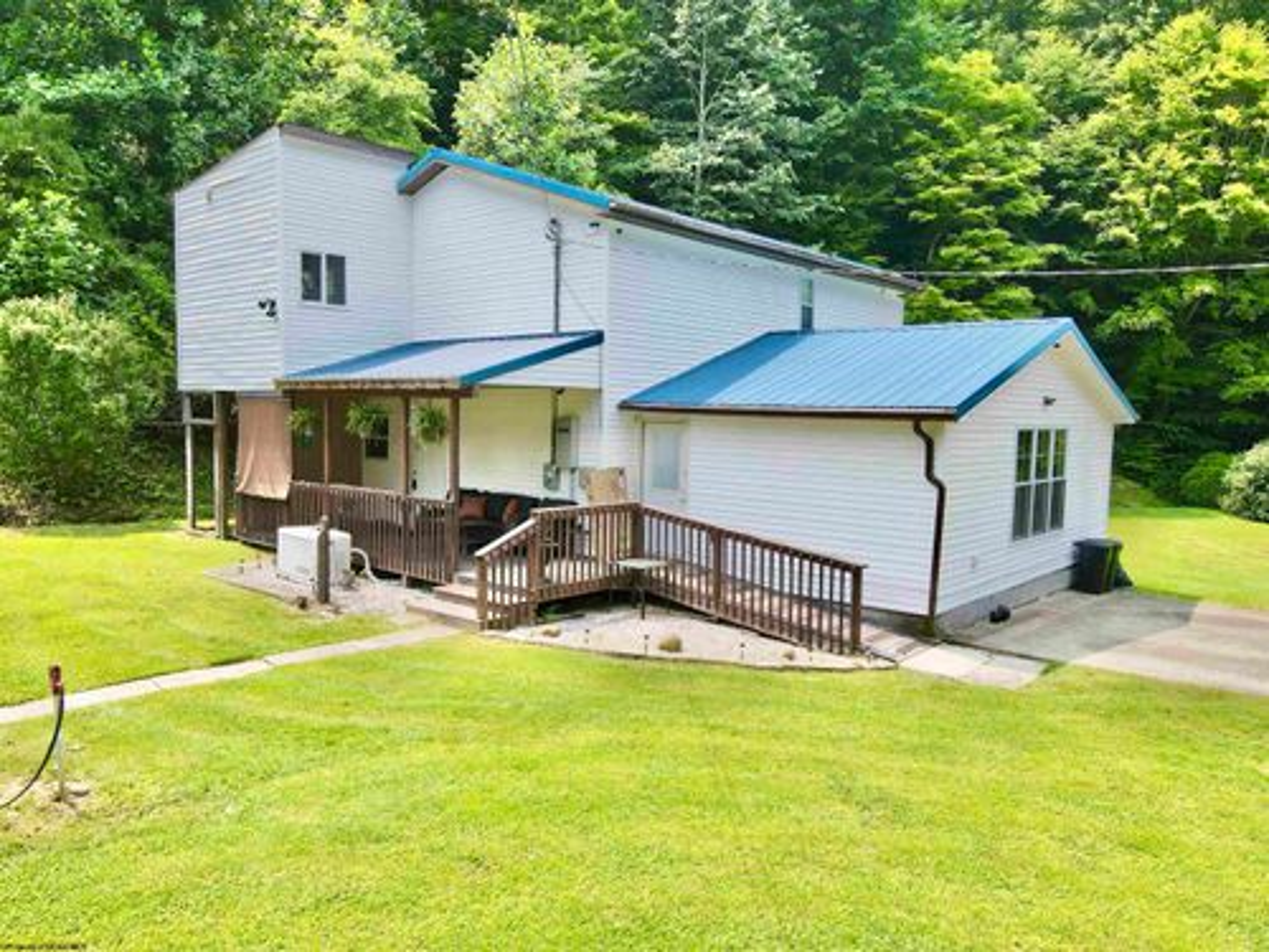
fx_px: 880
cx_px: 634
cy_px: 476
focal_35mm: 24
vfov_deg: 56.8
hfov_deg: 71.6
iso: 100
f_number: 2.8
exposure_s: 1/320
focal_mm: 4.5
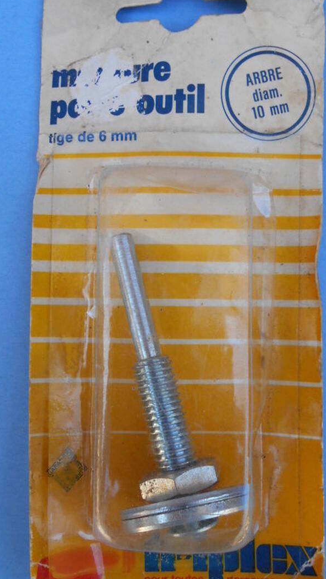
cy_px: 280
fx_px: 553
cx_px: 177
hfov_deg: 32.8
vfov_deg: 55.3
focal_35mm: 36
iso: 80
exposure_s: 1/125
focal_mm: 4.6
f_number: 3.2
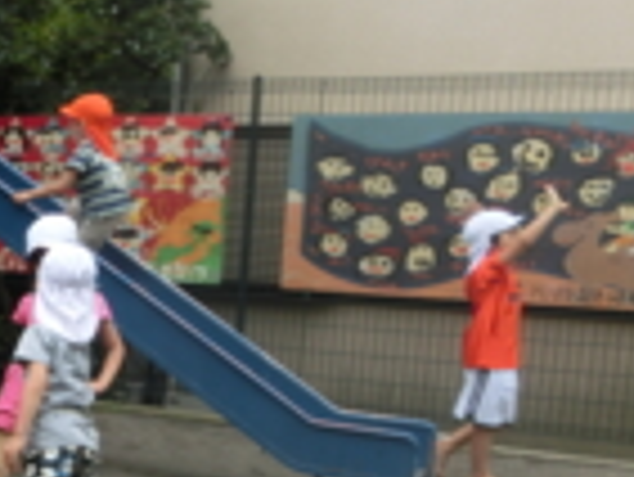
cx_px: -238
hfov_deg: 24.2
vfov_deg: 21.4
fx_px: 1246
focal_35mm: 68
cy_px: 382
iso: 80
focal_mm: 4.24
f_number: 3
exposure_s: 1/400
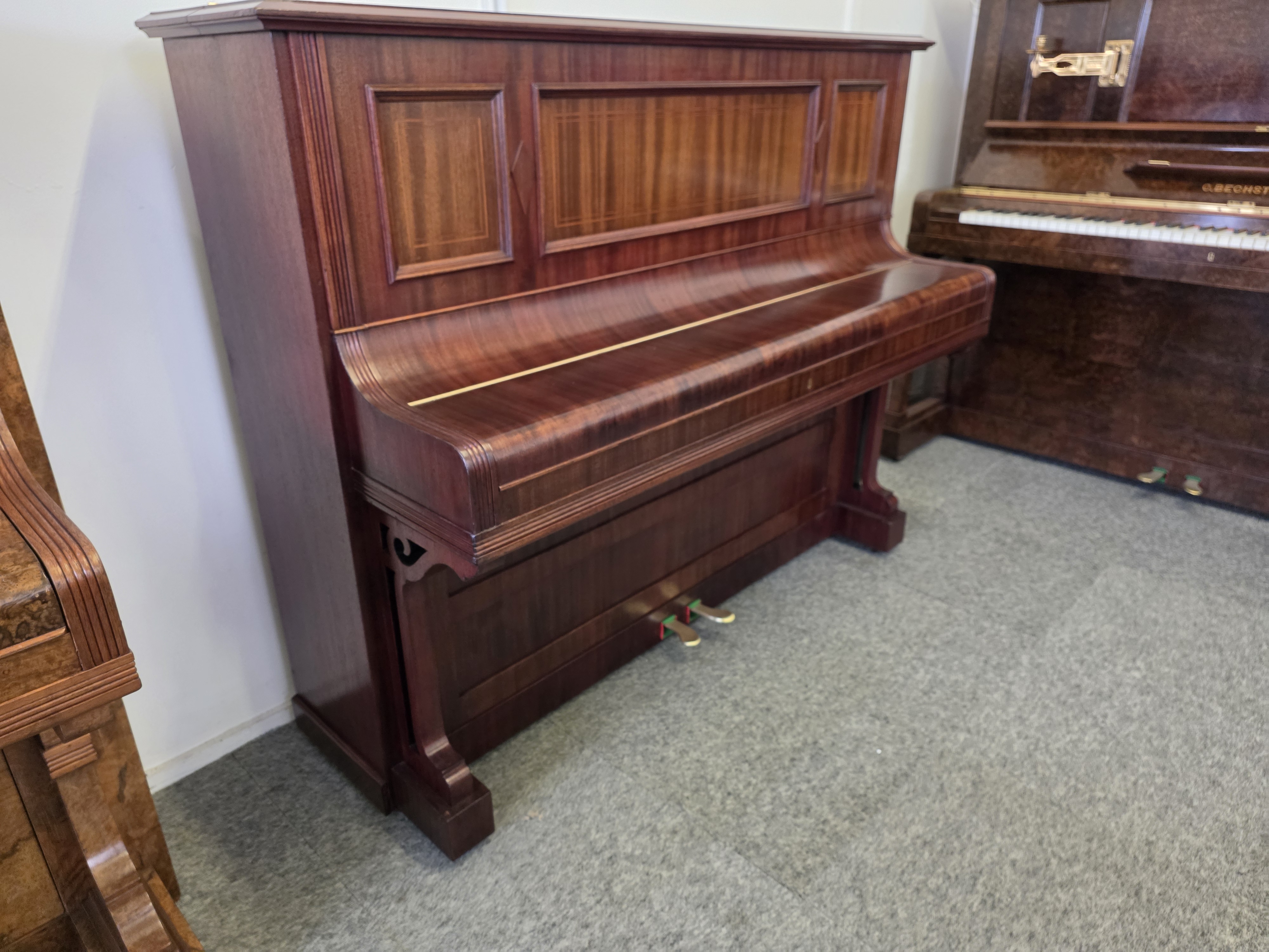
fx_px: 843
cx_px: 634
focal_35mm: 23
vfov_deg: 58.9
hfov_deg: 73.9
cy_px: 476
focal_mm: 6.25
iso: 640
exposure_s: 1/100
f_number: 1.7
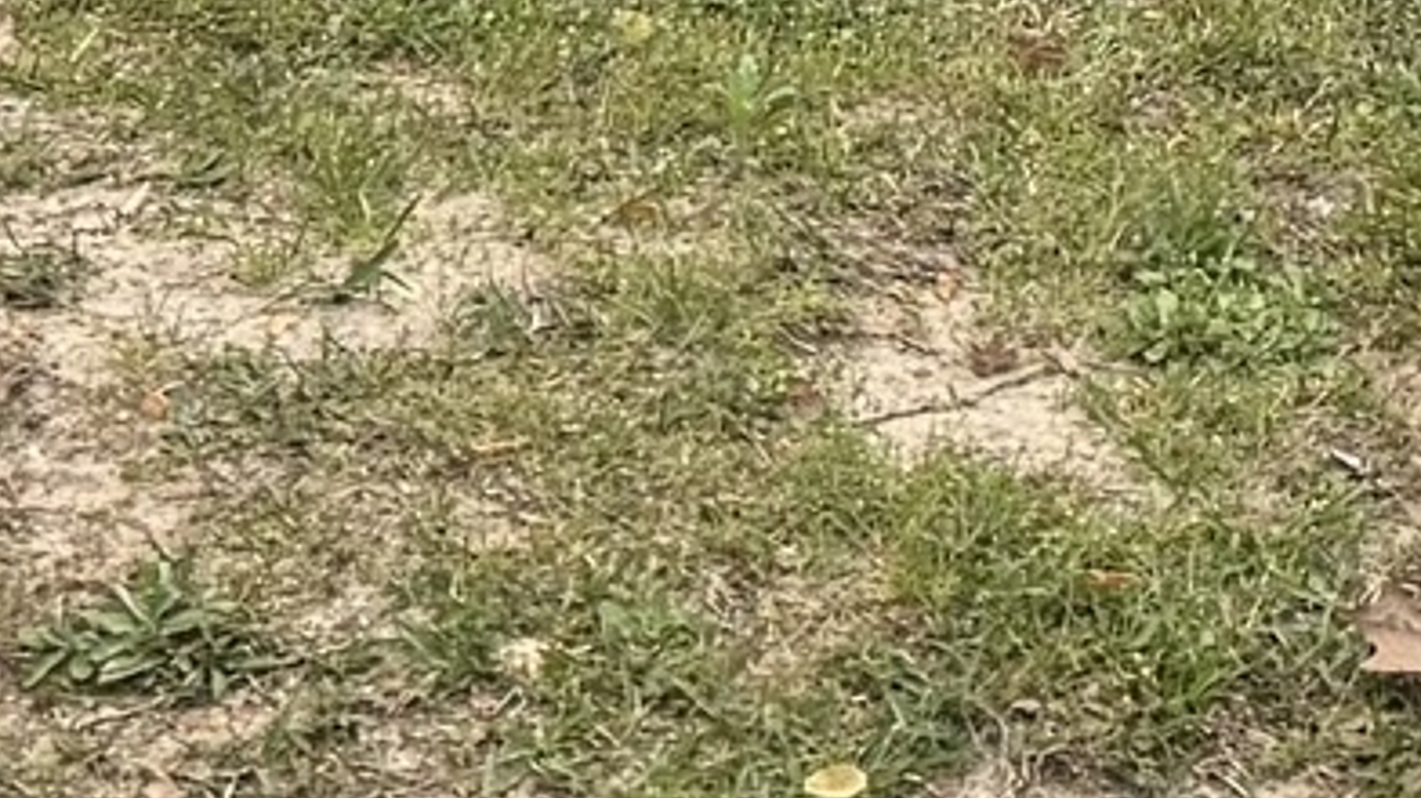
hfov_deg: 10.4
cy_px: -2808
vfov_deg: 5.0
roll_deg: +3.4
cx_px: 1646
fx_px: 7720
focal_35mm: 205
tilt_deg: +2.7
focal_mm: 6.76
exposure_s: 1/1812
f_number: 1.78
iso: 100
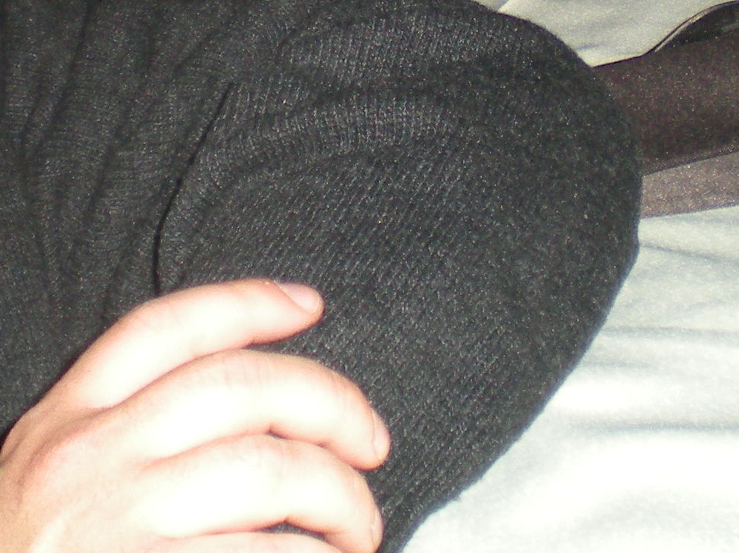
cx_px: 377
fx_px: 2710
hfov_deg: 15.5
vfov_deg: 11.1
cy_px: -344
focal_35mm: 127
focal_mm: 6.3
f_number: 3.1
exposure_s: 1/60
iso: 130
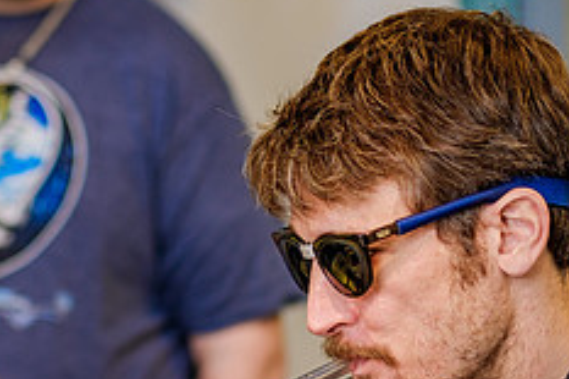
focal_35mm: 220
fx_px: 3475
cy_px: 247
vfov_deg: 6.2
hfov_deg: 9.4
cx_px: 232
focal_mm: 56
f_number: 1.4
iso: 200
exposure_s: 1/125
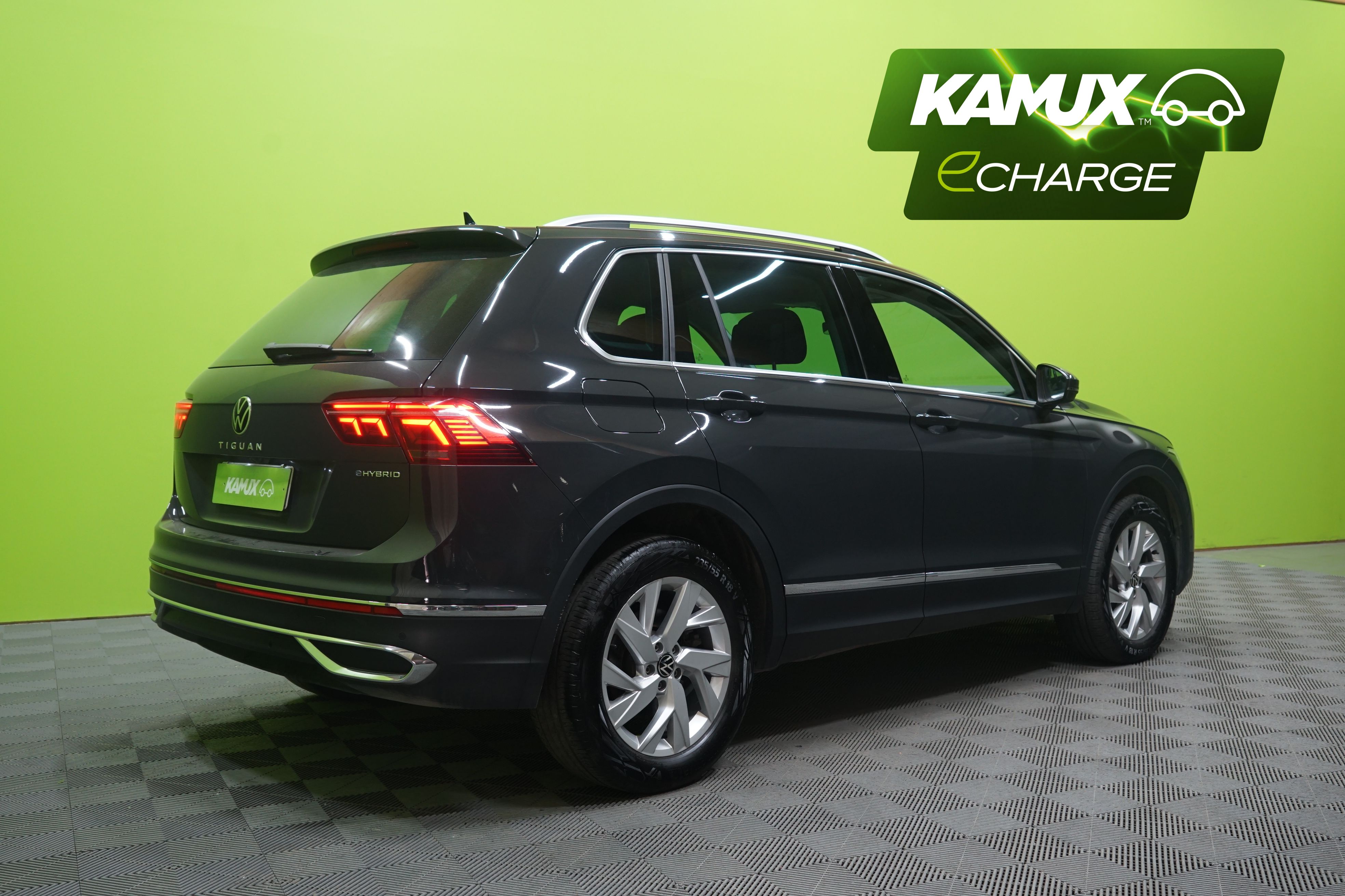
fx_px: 1270
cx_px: 672
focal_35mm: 34
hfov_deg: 55.8
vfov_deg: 38.9
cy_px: 448
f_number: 5.6
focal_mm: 34
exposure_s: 1/20
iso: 800
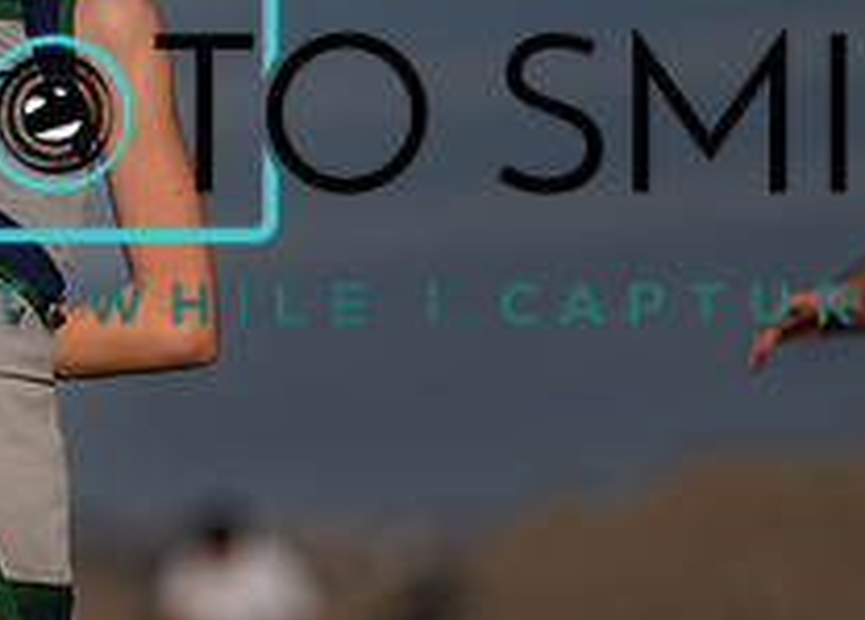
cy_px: 103
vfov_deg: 2.4
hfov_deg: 3.4
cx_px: -26
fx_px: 14607
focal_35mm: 594
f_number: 2.8
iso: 100
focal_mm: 197
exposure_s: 1/5000
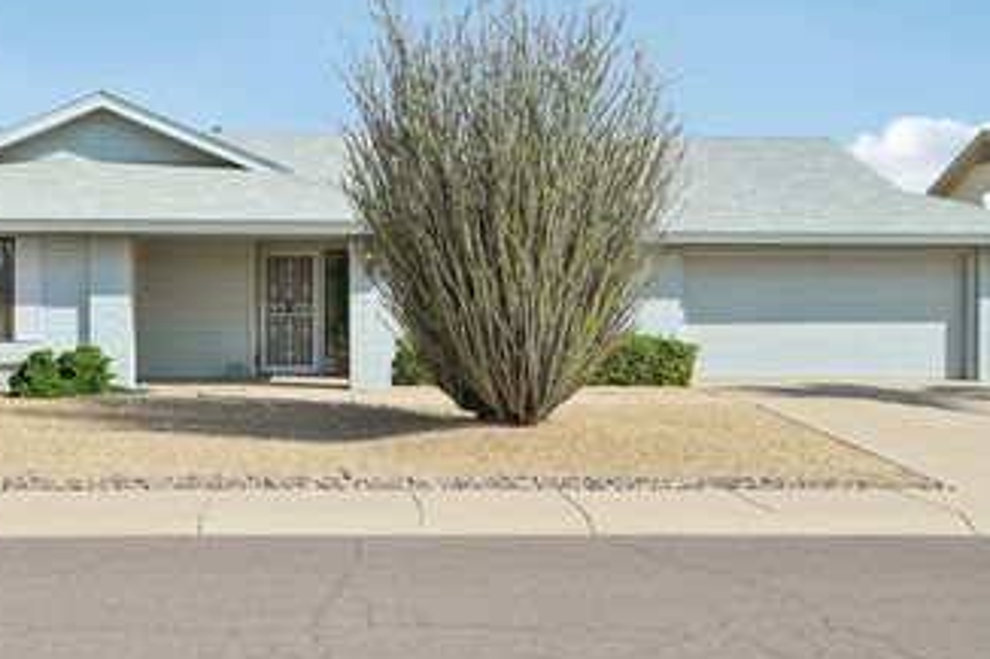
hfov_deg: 42.5
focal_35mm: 46
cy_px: 326
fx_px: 1264
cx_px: 374
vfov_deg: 29.2
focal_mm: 30
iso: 100
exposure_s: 1/800
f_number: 8
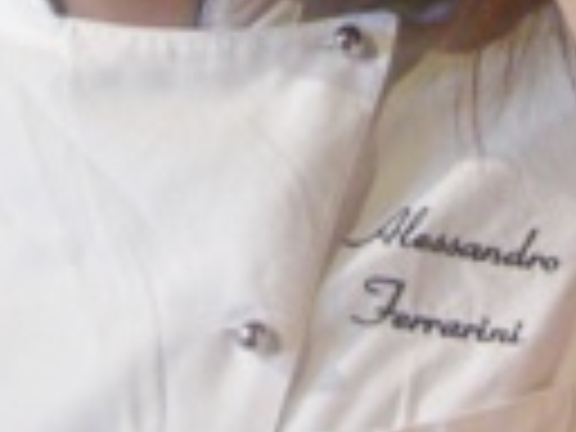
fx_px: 2995
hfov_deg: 11.0
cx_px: 378
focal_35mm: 180
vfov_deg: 8.1
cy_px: -166
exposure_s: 1/125
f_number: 2.7
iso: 308
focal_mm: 7.5
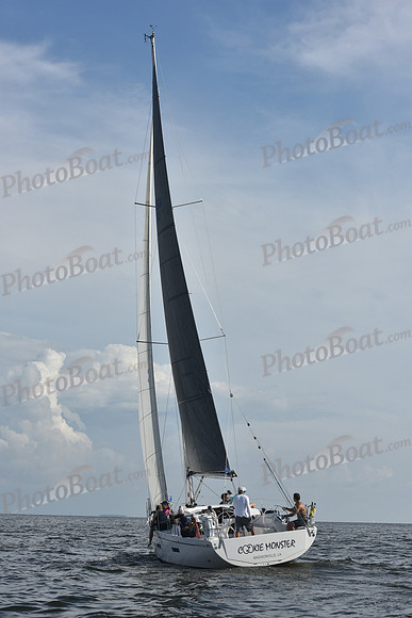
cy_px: 309
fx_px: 1201
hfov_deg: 19.5
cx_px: 206
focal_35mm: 70
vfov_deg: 28.8
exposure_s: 1/1250
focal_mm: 70
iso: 250
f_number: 9
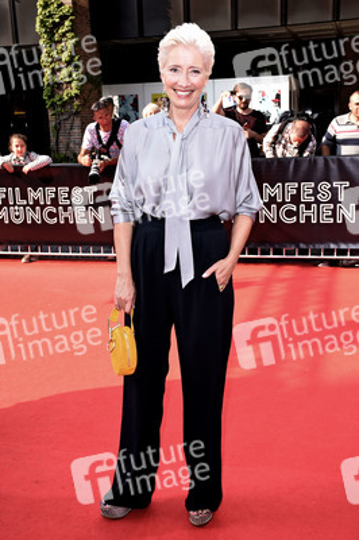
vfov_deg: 48.0
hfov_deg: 33.0
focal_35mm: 40
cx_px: 180
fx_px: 607
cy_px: 270
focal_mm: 27
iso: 200
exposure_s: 1/160
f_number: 6.3
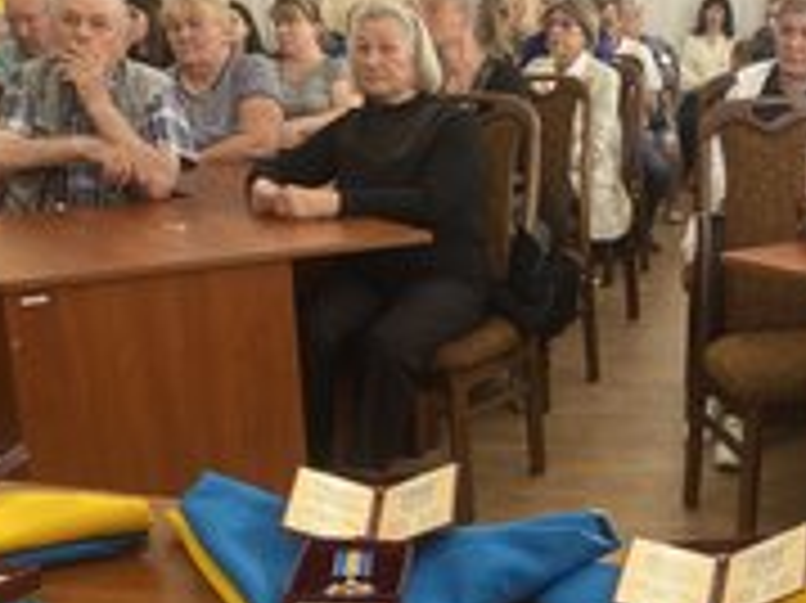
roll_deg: +1.4
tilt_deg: -19.6
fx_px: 1350
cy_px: 477
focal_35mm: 58
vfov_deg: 24.8
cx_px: 545
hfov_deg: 32.9
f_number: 1.8
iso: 80
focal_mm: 4.25
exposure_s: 1/121
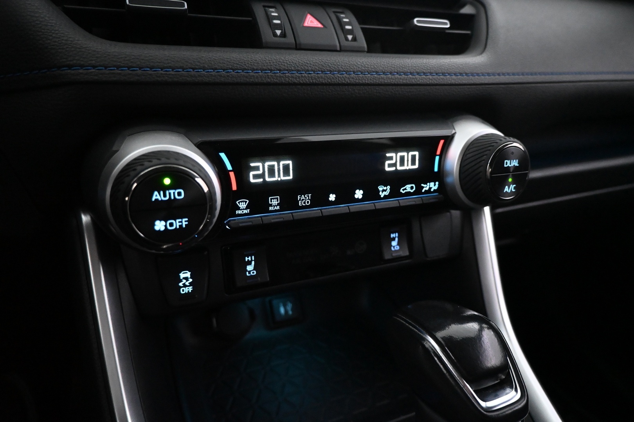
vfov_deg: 53.1
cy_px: 211
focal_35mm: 24
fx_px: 423
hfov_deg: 73.7
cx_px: 317
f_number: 3.5
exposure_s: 1/60
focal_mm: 16
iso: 6400
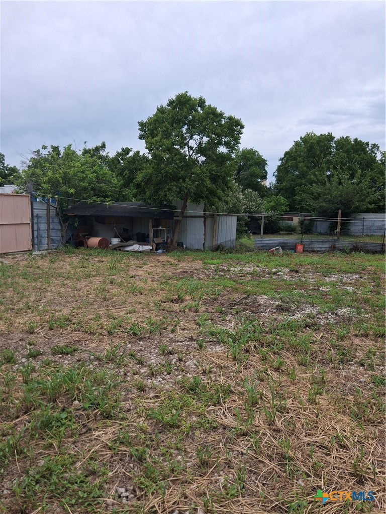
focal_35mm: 27
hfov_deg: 51.4
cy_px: 257
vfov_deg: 65.3
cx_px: 193
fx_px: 401
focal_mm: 4
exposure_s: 1/616
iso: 25
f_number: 1.8
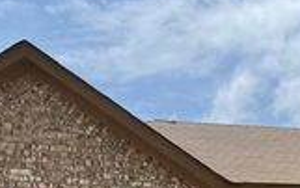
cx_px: 320
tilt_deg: +3.8
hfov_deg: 12.7
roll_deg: -1.7
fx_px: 1326
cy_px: 482
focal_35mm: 162
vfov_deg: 7.5
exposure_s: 1/5814
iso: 80
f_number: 1.78
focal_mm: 6.76
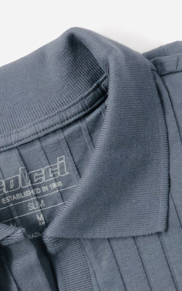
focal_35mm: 124
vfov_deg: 16.7
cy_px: 249
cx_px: 106
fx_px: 984
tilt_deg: -84.4
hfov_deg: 10.6
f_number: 2.4
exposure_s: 1/60
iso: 25
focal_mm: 6
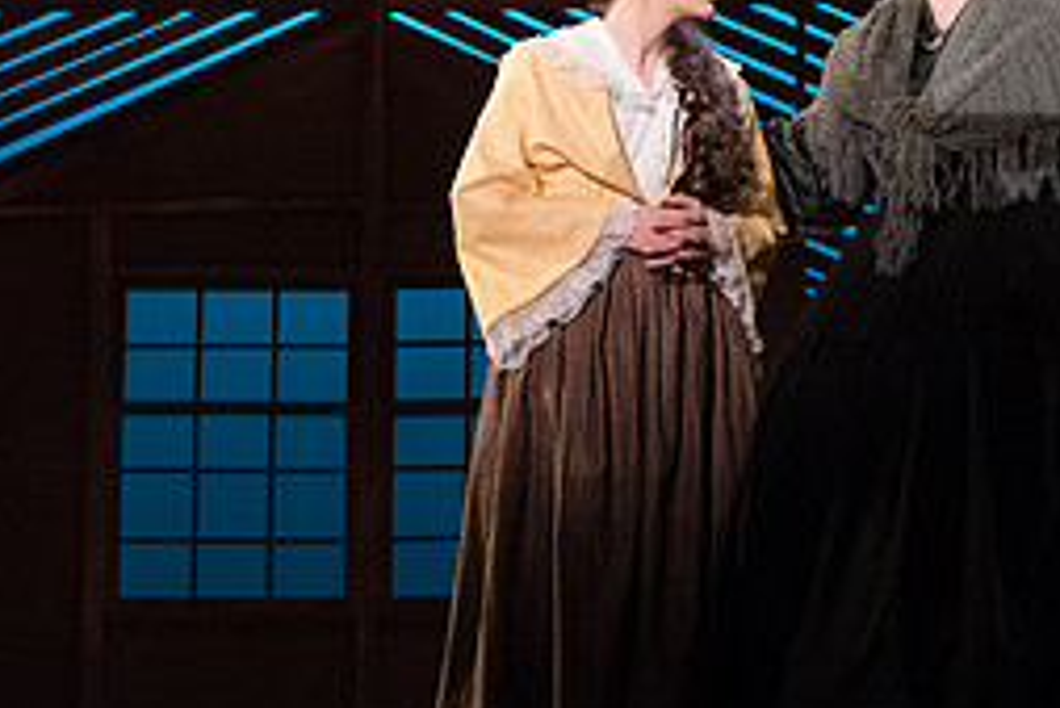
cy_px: 270
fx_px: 3241
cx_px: 809
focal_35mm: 110
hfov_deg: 18.4
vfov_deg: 12.5
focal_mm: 48
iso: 3200
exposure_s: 1/200
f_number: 4
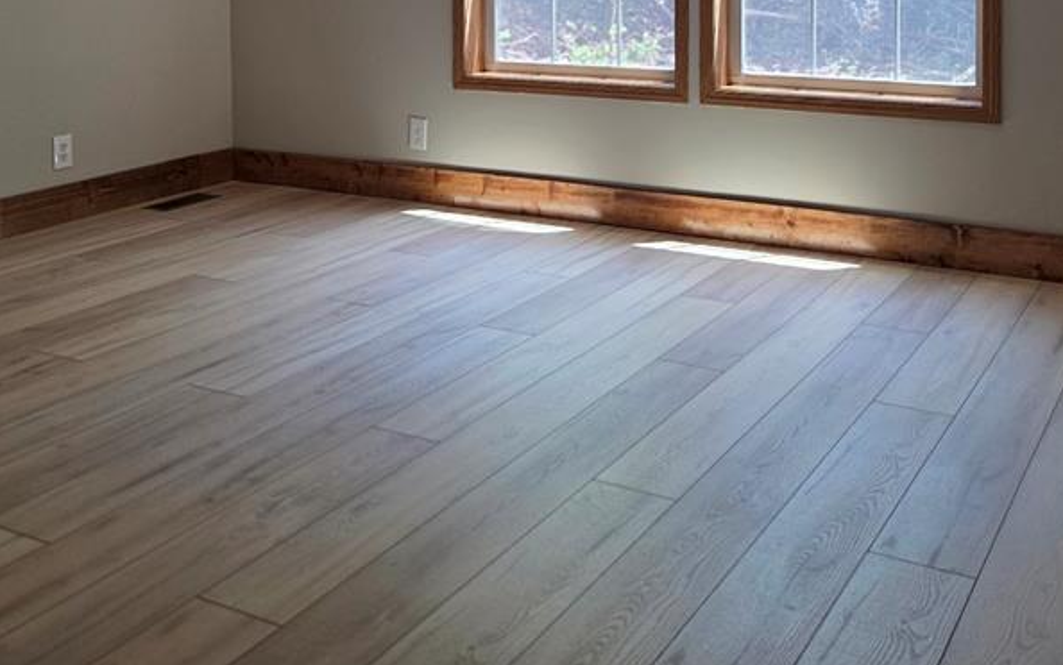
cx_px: 598
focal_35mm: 42
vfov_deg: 28.6
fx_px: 1217
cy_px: -5
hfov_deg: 47.1
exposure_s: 1/180
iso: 125
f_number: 1.8
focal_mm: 5.4
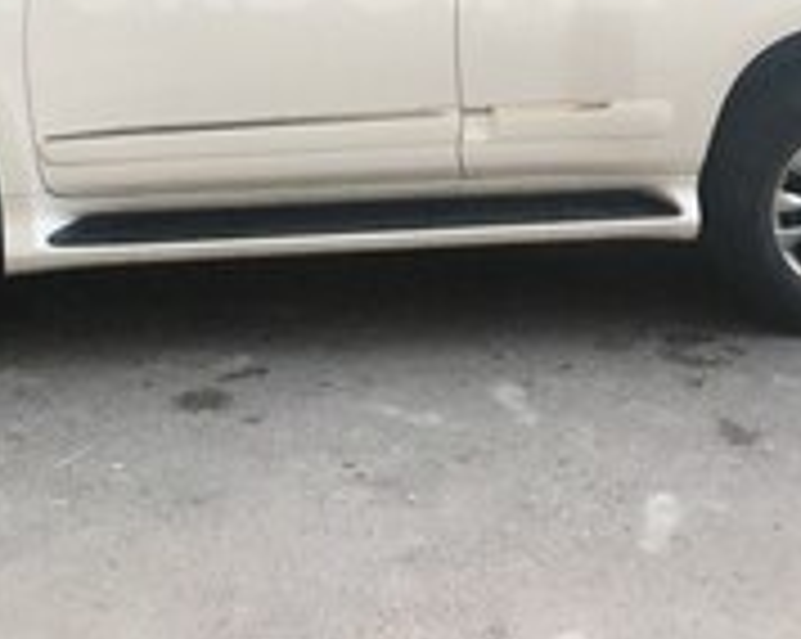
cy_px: -40
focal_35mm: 79
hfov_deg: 24.1
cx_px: 315
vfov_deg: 18.7
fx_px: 1871
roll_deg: +0.4
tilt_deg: -9.6
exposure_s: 1/33
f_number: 2.2
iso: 50
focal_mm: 4.15
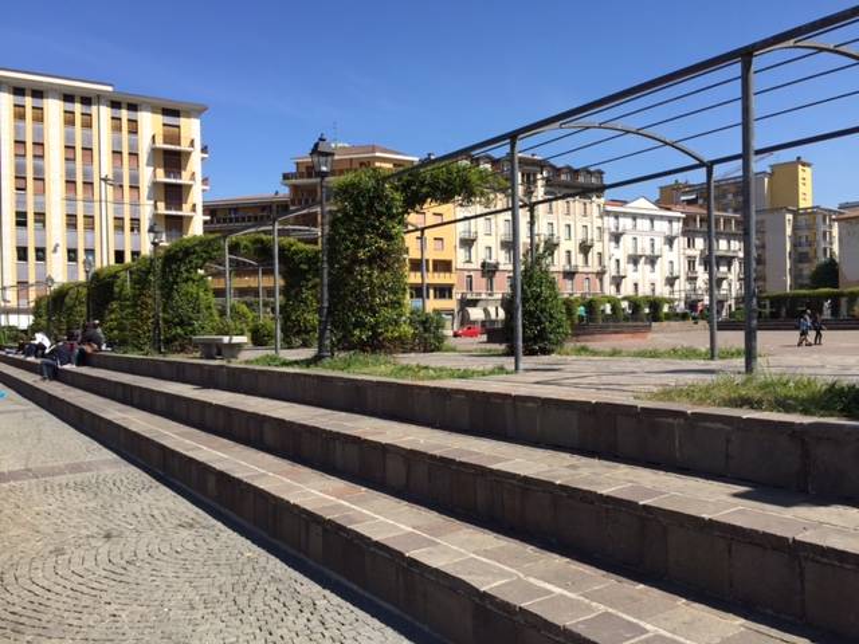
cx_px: 430
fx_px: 720
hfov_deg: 61.7
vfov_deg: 48.2
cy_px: 322
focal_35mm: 29
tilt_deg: +0.3
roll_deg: +0.7
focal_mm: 4.15
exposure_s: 1/1582
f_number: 2.2
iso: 32
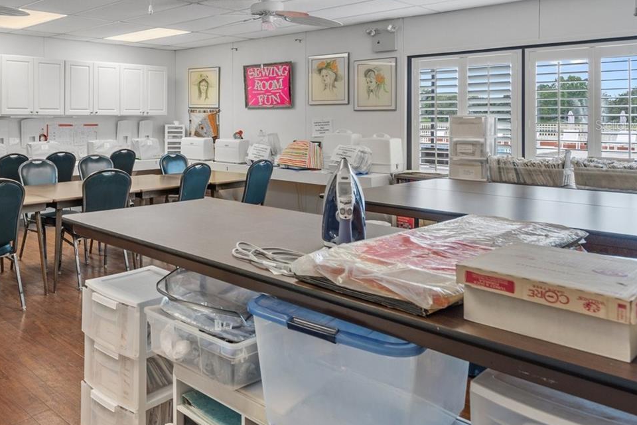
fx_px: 531
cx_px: 123
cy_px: 125
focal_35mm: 30
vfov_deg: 42.7
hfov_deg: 57.1
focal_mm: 18
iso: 320
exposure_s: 1/4
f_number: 8
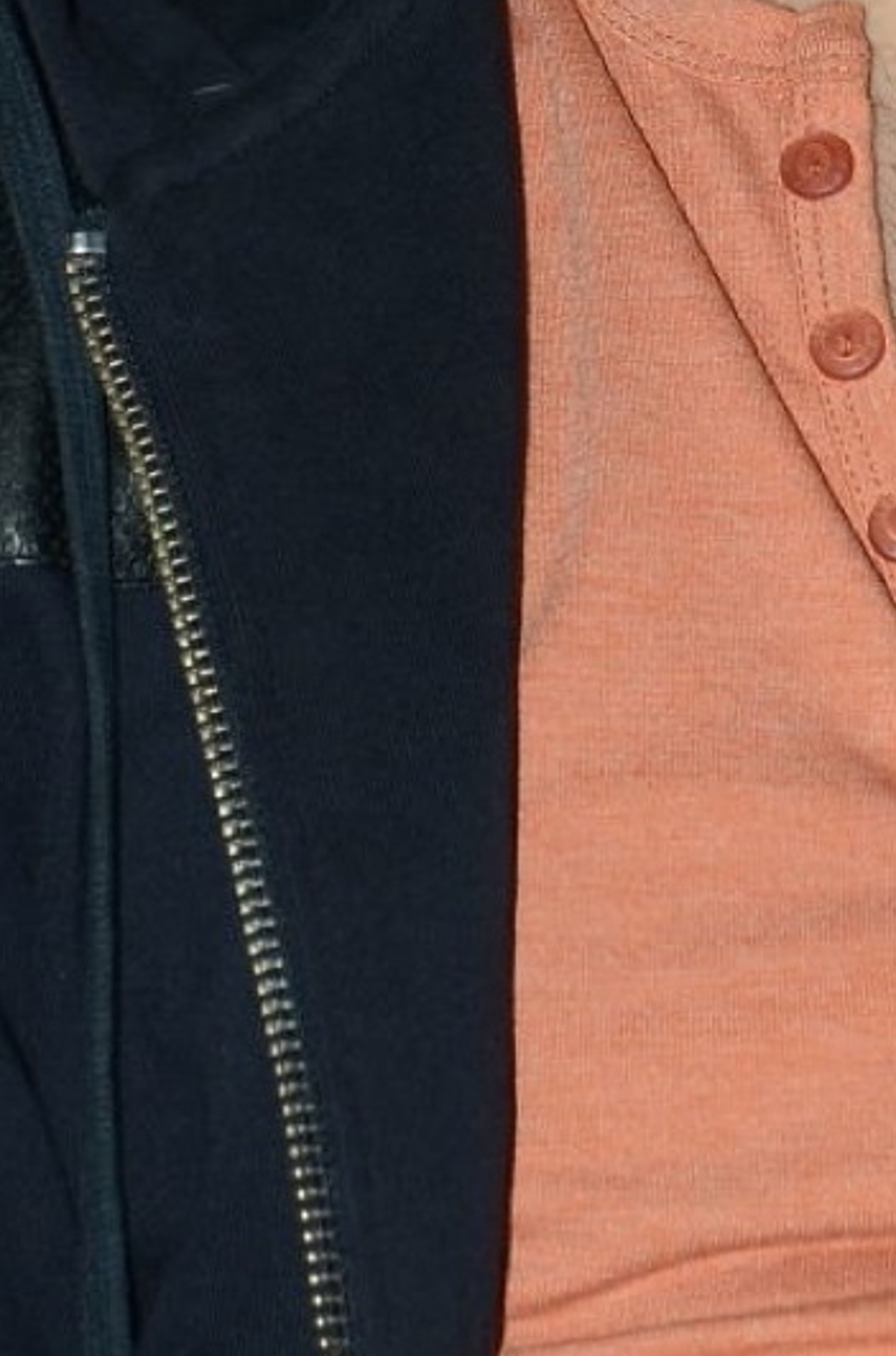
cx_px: 878
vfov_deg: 5.0
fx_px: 15396
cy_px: -213
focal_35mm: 410
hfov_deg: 3.3
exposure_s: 1/125
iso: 250
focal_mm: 80
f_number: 8
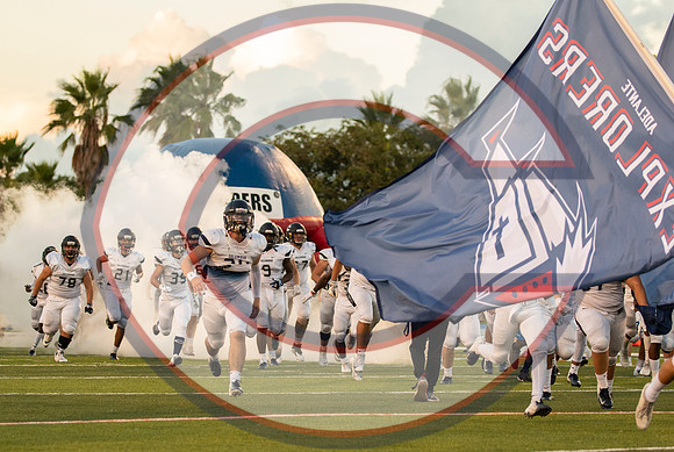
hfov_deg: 12.2
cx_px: 289
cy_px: 257
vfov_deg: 8.2
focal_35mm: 168
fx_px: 3147
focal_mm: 98
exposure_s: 1/1600
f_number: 2.8
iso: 1400
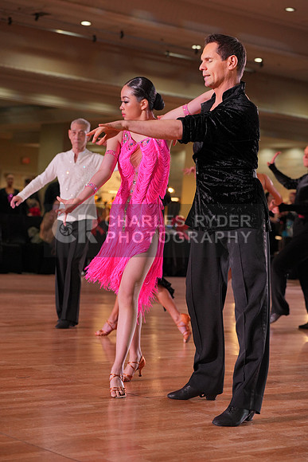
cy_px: 231
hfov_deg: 17.5
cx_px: 154
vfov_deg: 26.0
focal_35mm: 78
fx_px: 1000
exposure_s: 1/400
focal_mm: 78
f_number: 4
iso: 1250
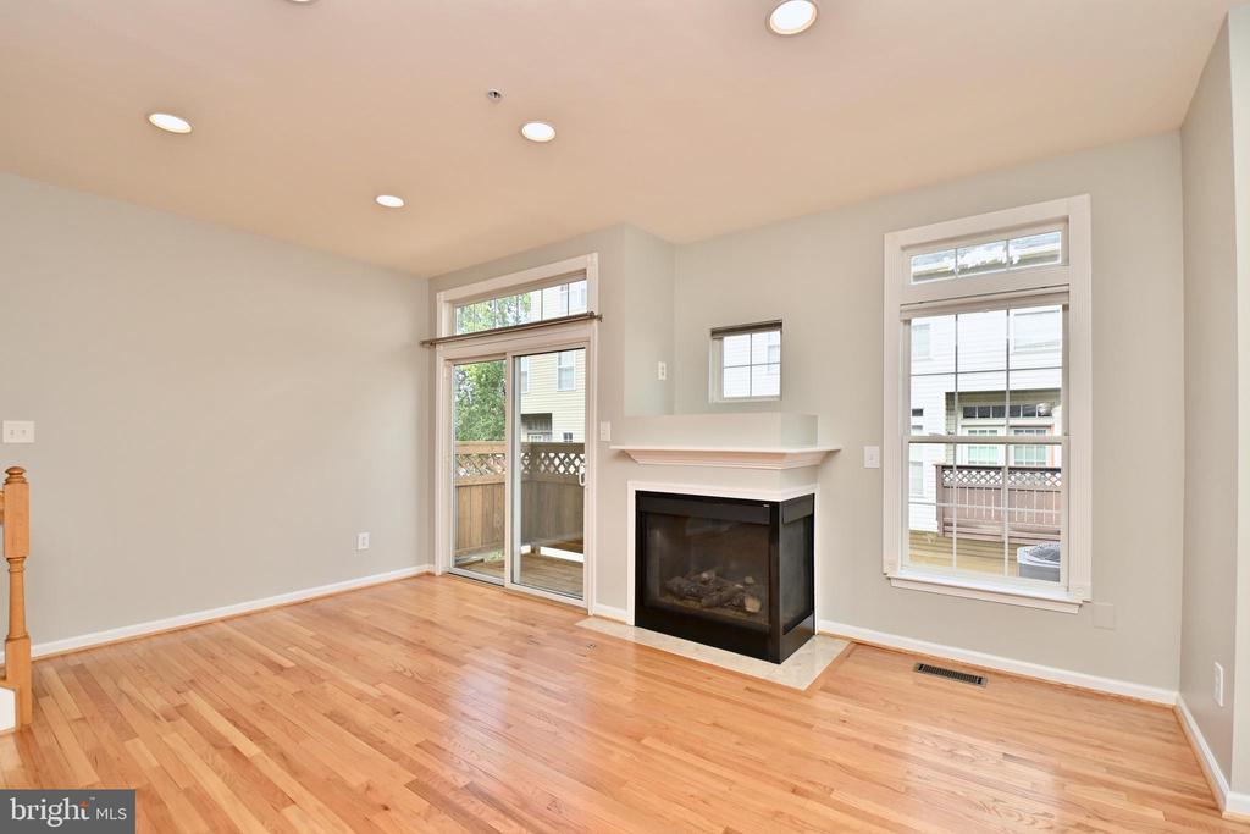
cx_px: 625
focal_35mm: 15
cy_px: 417
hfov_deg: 100.4
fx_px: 521
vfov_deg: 77.3
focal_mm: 10
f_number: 7.1
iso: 200
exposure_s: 1/200
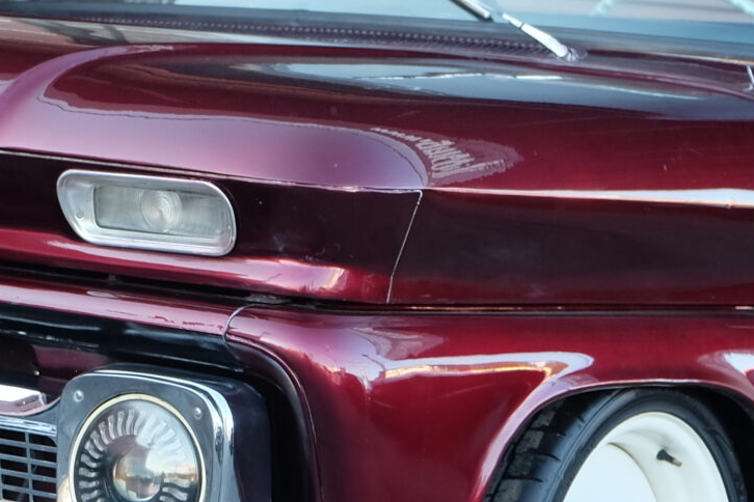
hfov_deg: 14.5
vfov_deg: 9.7
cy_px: 358
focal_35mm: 141
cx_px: 176
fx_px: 2953
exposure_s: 1/140
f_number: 3.2
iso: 400
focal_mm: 26.5
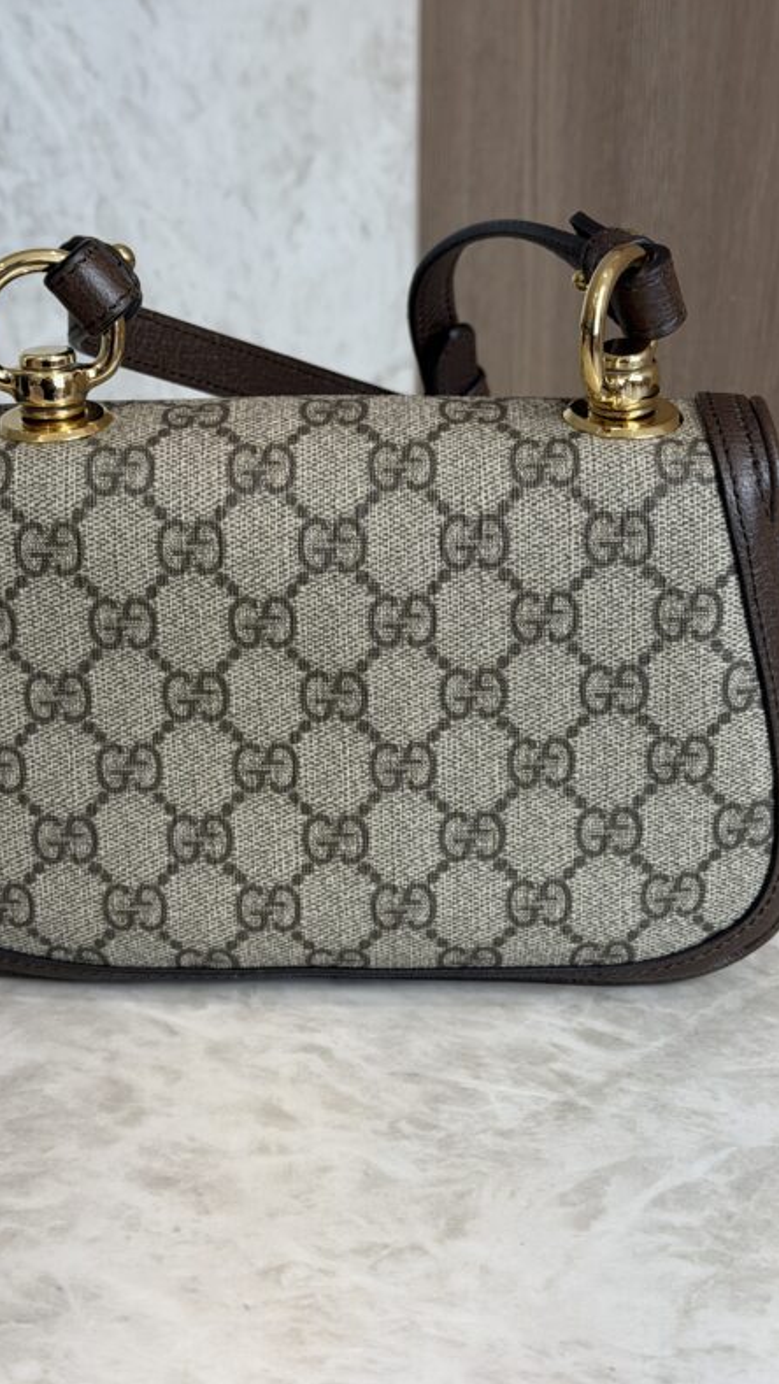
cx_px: 314
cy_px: 684
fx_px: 1946
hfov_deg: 22.6
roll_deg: -0.5
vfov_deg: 39.2
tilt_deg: -21.2
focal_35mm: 53
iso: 80
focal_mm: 6.76
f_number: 1.78
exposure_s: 1/120
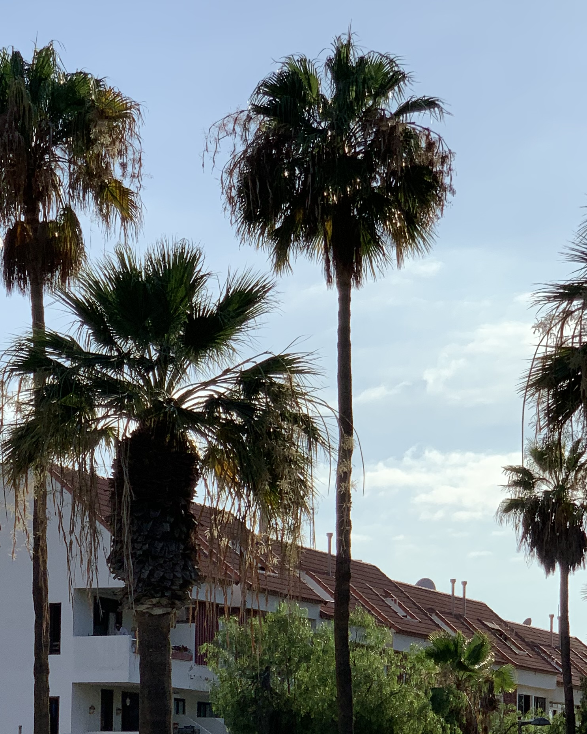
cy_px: 692
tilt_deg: +4.2
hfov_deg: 13.9
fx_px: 2389
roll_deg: -1.4
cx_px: 67
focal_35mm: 110
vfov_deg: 17.2
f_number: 2.4
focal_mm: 6
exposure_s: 1/1597
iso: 16
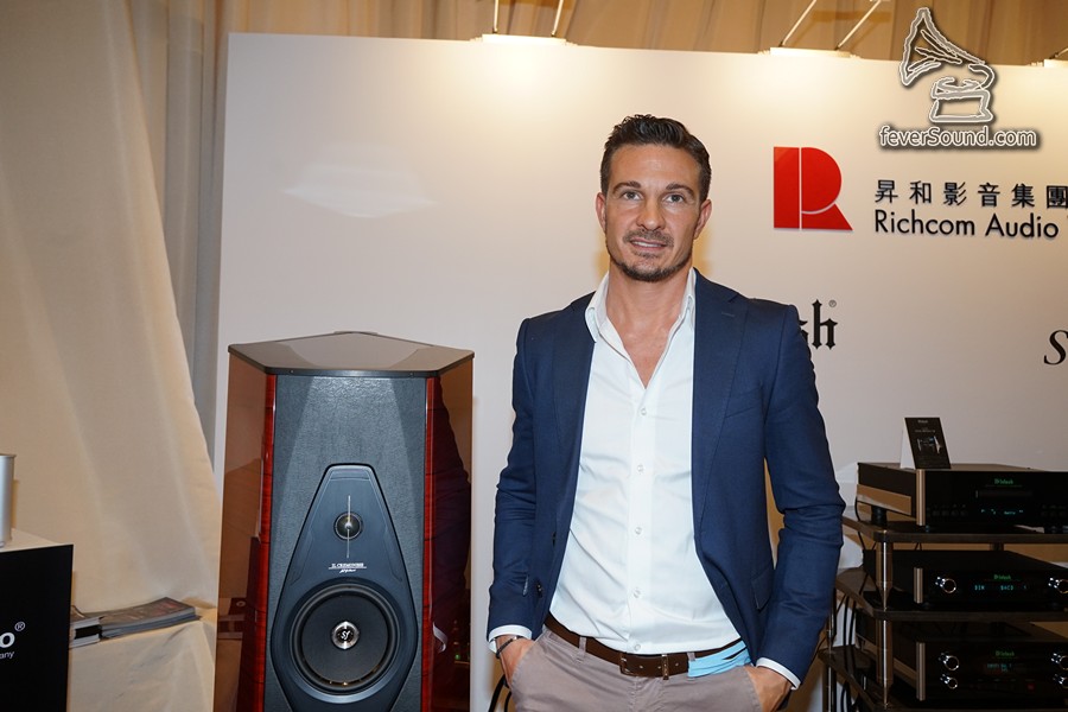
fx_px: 831
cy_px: 356
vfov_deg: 46.4
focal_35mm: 28
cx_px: 534
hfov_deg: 65.5
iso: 1000
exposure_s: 1/100
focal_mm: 28
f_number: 6.3
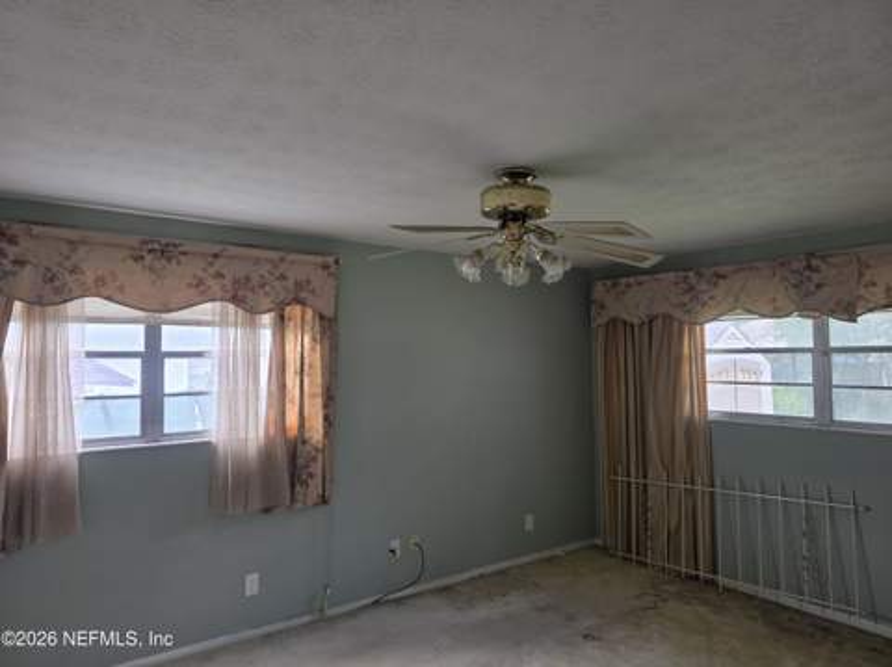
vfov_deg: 58.8
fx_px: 592
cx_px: 446
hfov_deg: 74.0
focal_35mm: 23
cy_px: 334
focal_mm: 6.3
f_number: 1.7
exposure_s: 1/120
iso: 320
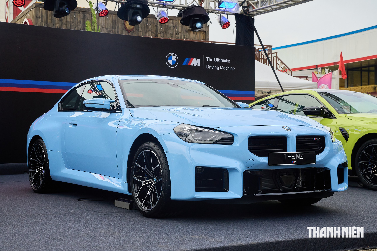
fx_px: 613
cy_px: 126
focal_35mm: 58
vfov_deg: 23.2
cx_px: 188
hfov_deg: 34.2
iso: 640
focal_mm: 39
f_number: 7.1
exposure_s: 1/1000
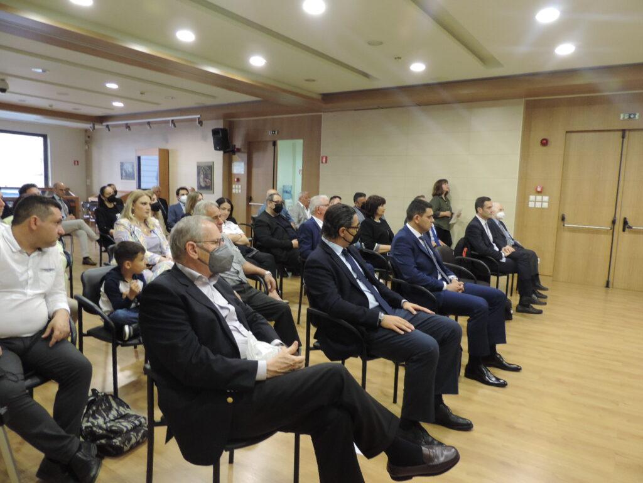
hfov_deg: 71.6
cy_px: 242
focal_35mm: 24
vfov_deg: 56.8
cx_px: 322
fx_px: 446
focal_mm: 4.3
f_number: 3
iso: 400
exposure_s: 1/15
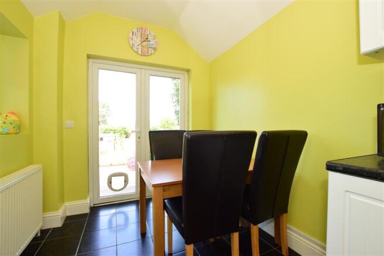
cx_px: 192
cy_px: 128
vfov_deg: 77.3
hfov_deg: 100.4
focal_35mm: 15
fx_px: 160
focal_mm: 10
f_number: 6.3
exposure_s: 1/100
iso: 640
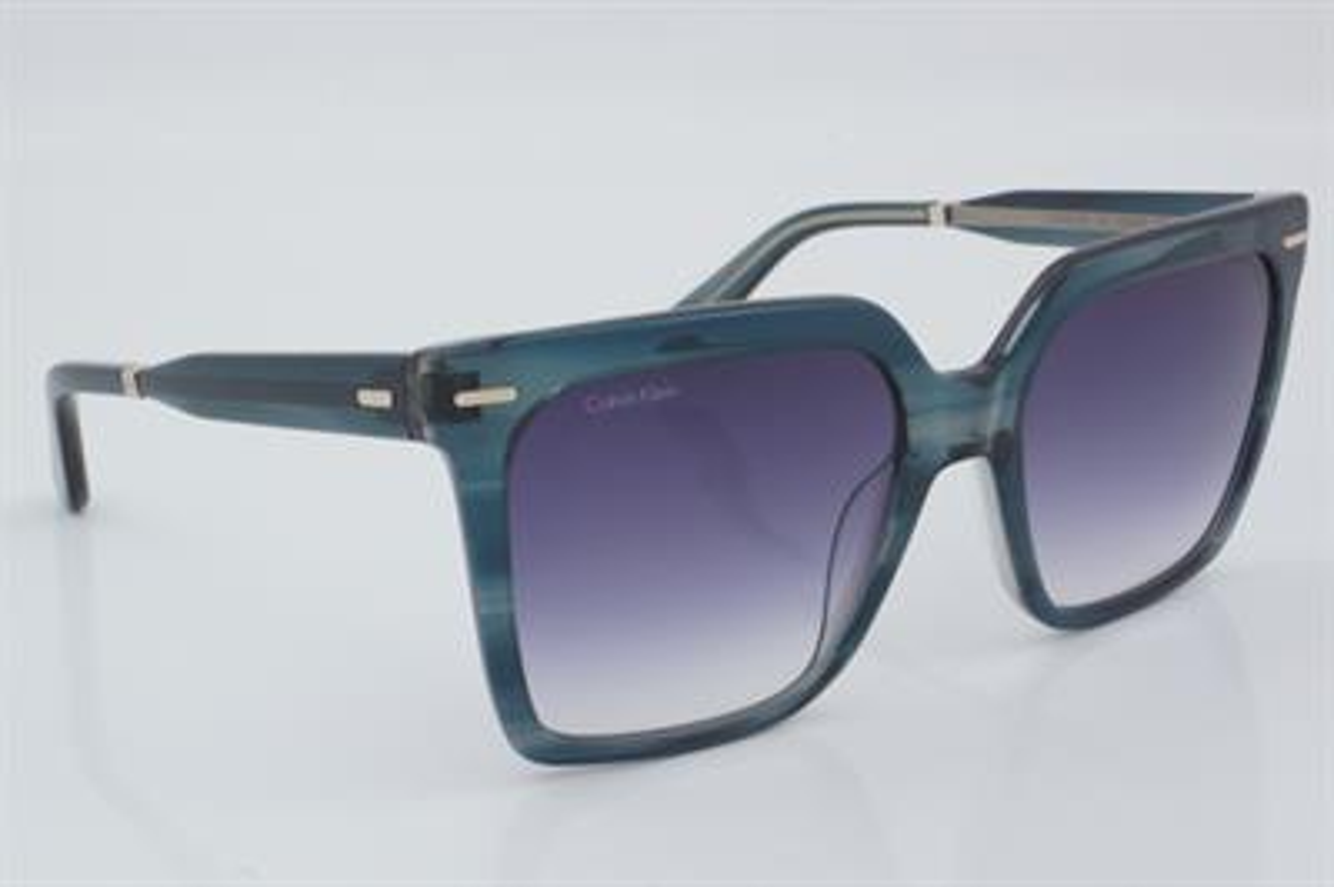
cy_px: 444
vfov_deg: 18.2
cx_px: 667
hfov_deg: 27.0
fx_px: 2777
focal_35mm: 75
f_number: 32
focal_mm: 50
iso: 100
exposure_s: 1/4
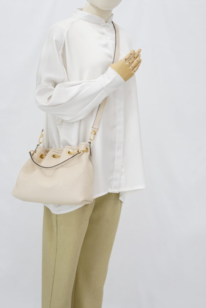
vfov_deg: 33.9
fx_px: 506
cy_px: 147
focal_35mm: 59
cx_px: 87
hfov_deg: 23.0
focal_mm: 50
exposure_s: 1/10
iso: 640
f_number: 6.3
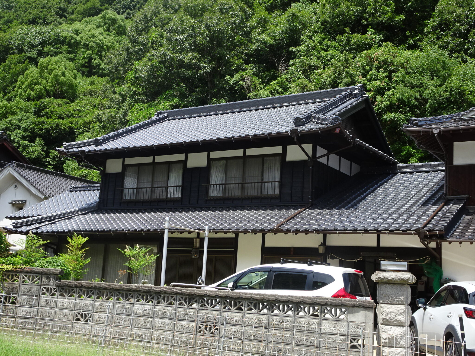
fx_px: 604
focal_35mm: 44
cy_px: 178
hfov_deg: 42.9
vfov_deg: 32.9
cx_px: 238
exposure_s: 1/250
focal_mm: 7.58
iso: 80
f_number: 4.5
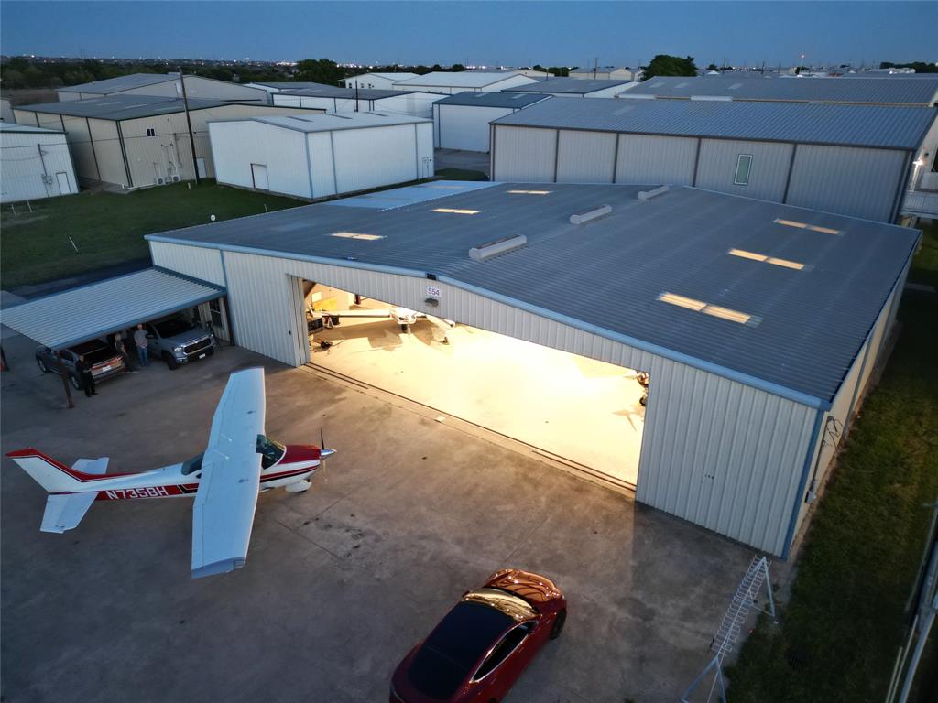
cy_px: 352
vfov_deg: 56.8
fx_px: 650
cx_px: 469
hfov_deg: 71.6
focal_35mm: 24
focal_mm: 6.72
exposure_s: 1/15
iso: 530
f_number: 1.7
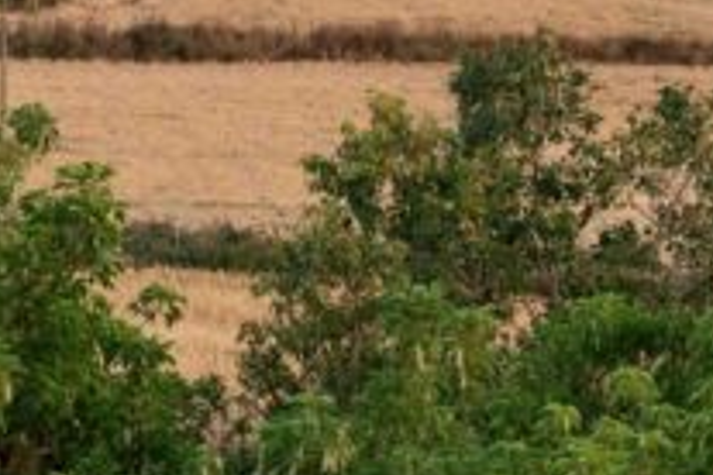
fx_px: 3723
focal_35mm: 188
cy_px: -346
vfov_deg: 7.1
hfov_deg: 10.9
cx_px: 217
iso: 400
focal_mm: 38
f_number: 5.6
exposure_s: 1/250
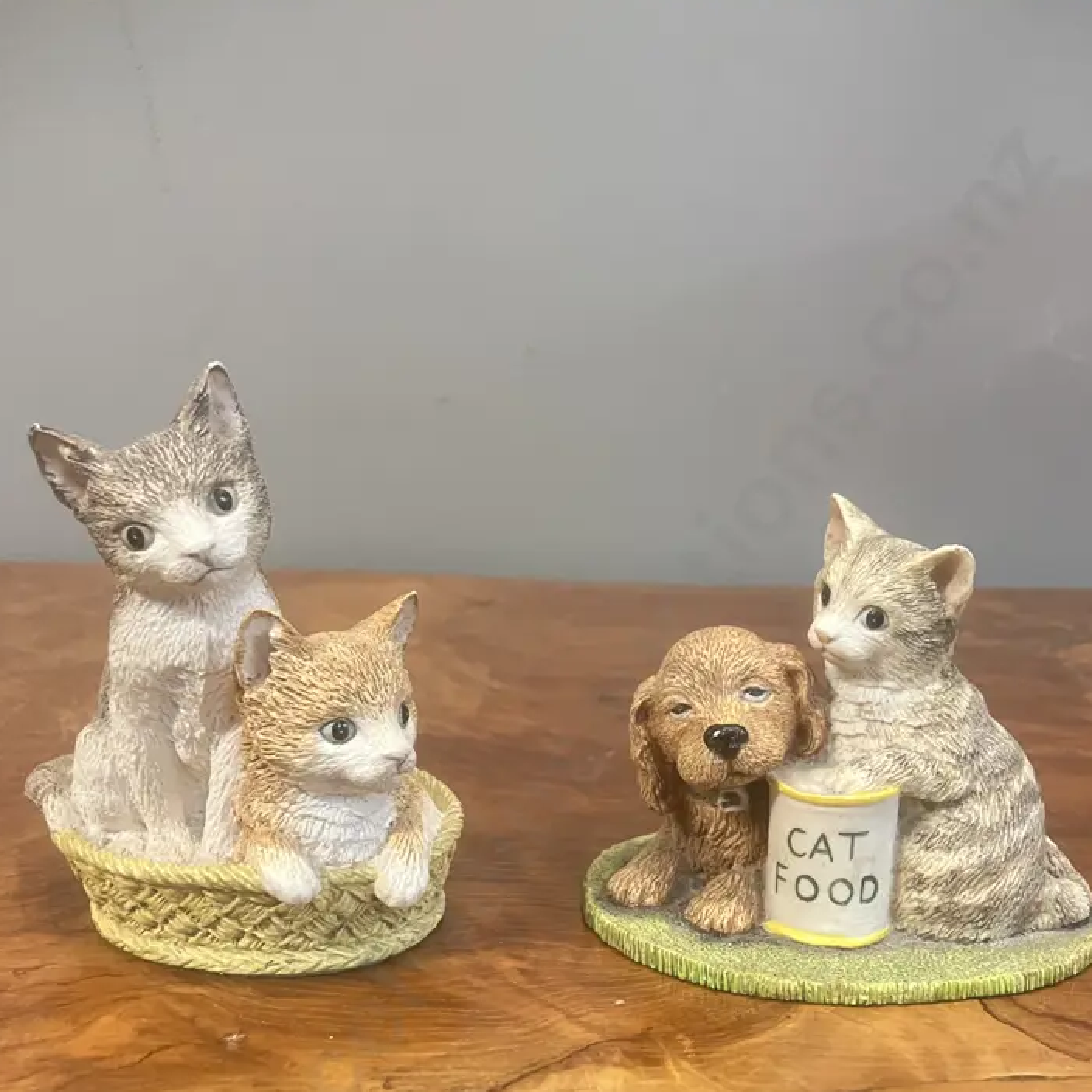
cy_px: 779
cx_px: 560
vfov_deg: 44.9
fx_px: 1285
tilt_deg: -16.1
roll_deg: -1.7
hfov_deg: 46.0
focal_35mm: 36
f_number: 1.8
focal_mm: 3.99
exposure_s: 1/50
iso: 250
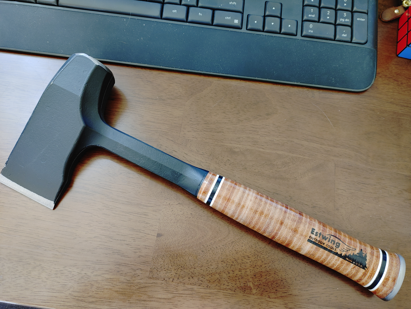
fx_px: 309
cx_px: 206
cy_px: 154
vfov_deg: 53.1
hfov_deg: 67.3
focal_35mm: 26
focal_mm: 5.58
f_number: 1.8
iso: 150
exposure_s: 1/40
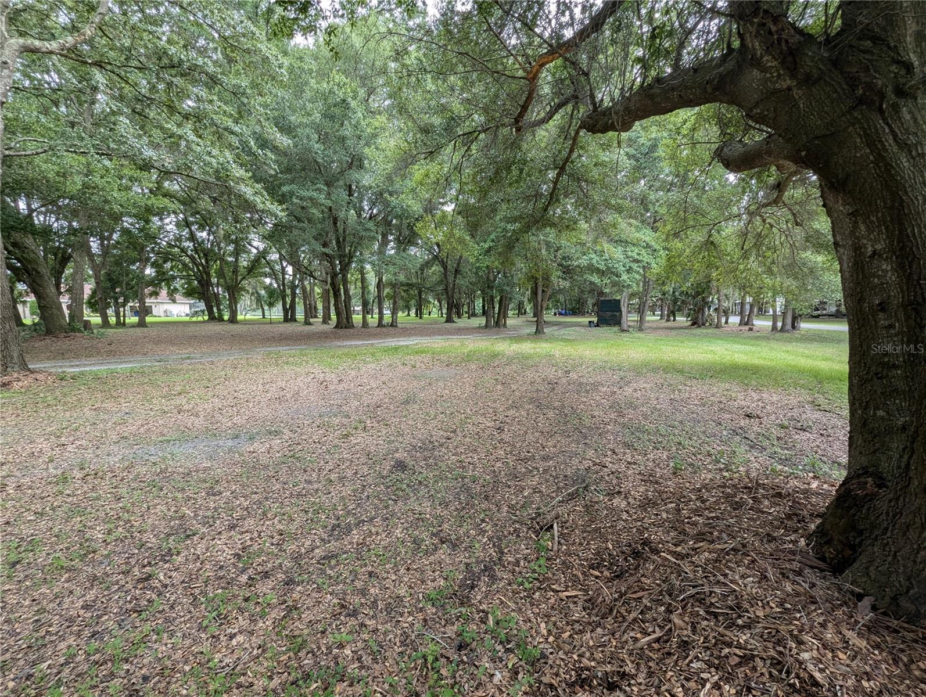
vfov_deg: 90.1
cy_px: 348
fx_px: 348
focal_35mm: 13
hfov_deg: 106.1
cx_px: 463
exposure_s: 1/126
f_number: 2.2
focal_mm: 1.95
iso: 40
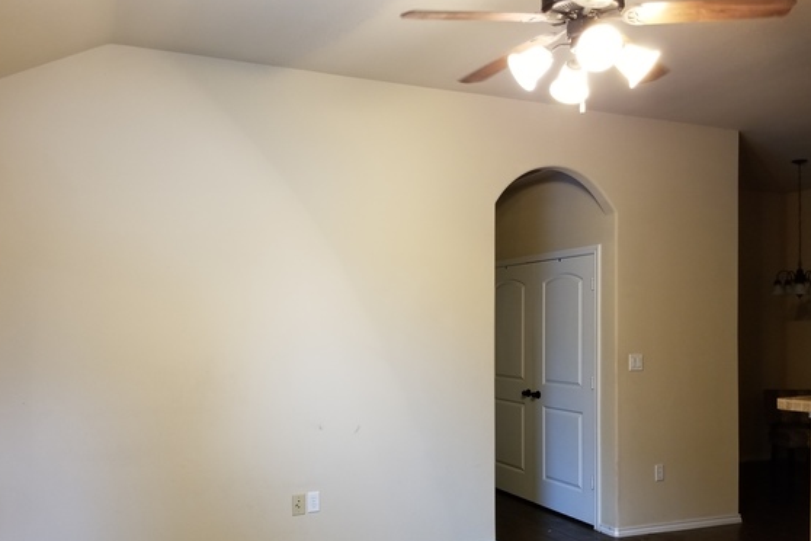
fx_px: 698
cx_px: 374
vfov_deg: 42.0
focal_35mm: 31
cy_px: 336
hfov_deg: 60.2
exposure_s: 1/17
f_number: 1.7
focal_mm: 4.25
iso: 250
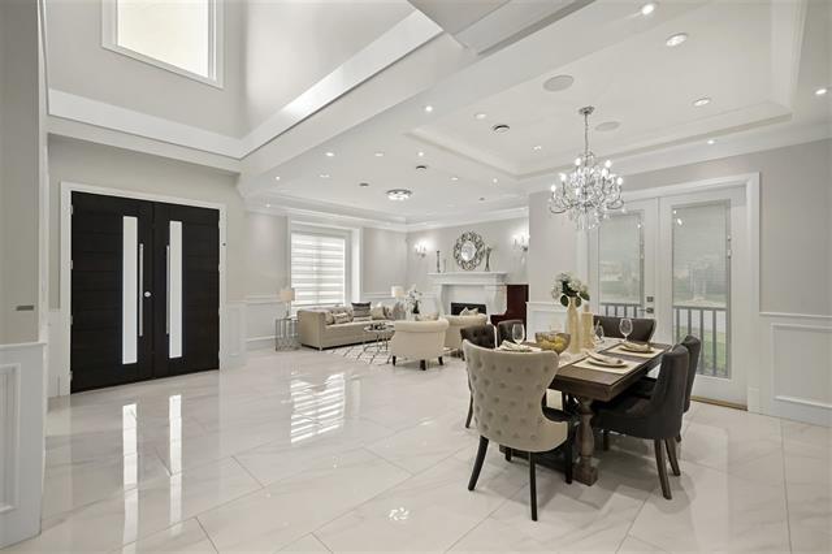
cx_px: 416
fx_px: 346
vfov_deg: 77.3
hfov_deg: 100.4
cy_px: 277
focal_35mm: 15
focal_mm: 15
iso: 4000
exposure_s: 1/60
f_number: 10
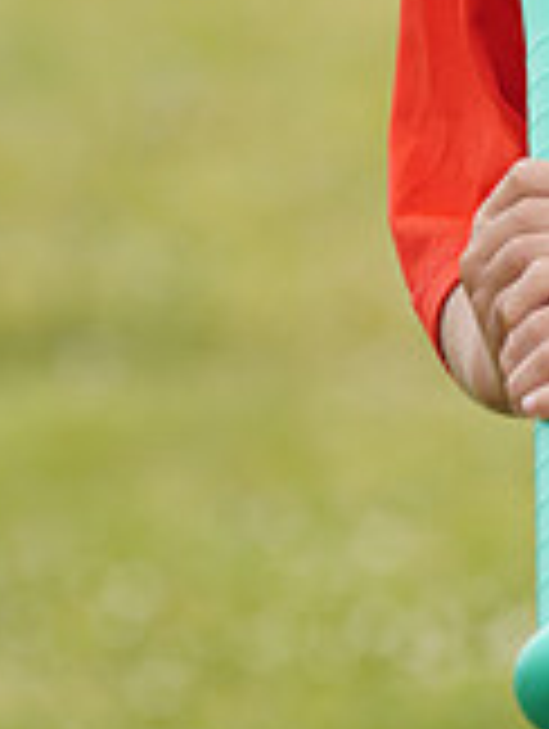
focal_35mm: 687
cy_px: -279
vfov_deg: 2.9
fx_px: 14489
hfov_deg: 2.2
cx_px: 727
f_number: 5.6
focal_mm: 200
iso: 100
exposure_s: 1/250
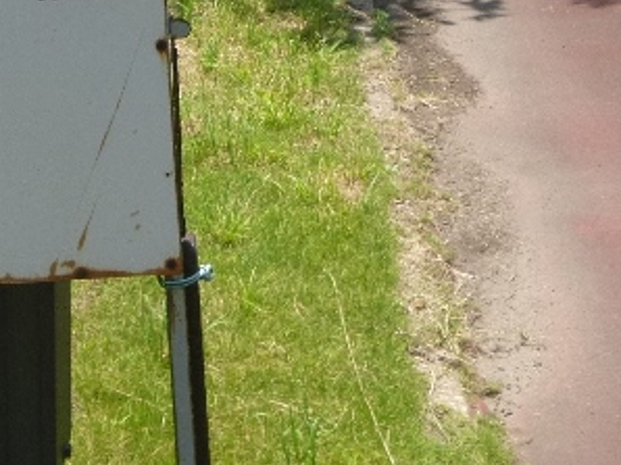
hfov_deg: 22.5
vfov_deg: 15.9
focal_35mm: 86
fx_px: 1542
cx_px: 125
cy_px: -206
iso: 100
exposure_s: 1/320
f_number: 3.9
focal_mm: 4.5
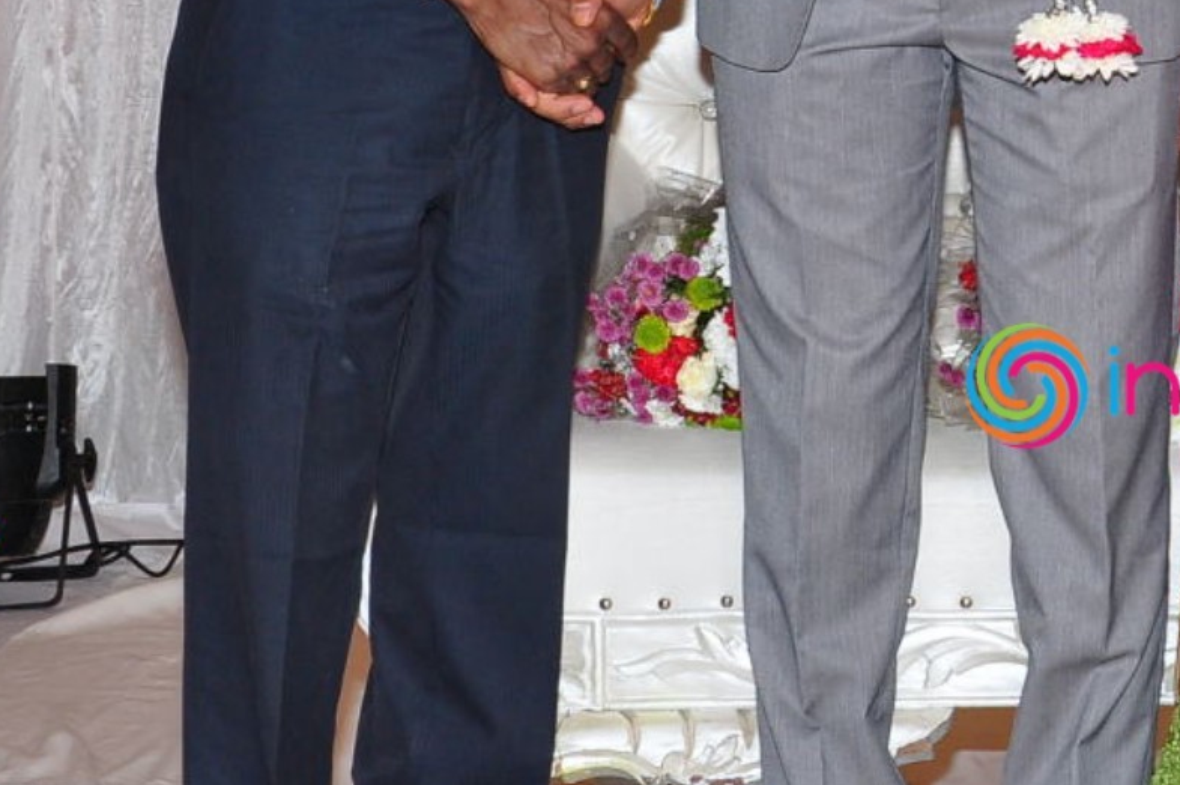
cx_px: 1296
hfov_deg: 14.5
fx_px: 4519
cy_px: -138
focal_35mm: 138
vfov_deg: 9.8
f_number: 9
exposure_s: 1/125
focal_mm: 32
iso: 500
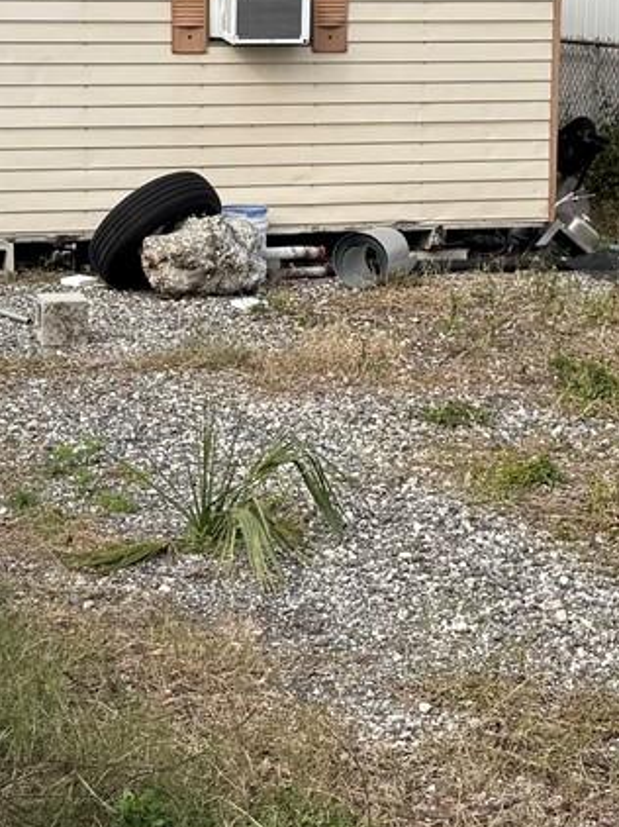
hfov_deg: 16.2
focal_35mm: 91
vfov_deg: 21.5
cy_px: 268
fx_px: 2172
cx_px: 298
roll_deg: -0.7
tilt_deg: -6.3
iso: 80
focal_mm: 6.76
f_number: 1.78
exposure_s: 1/3279
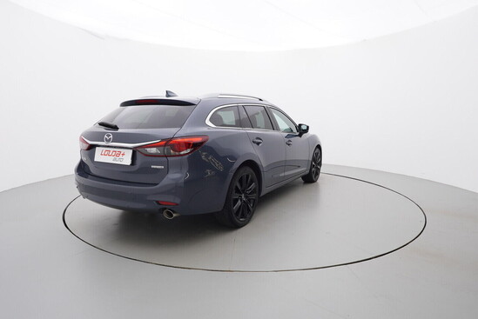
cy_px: 160
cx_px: 239
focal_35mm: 22
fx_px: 299
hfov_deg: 77.3
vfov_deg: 56.2
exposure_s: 1/80
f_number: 5
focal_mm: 15
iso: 200
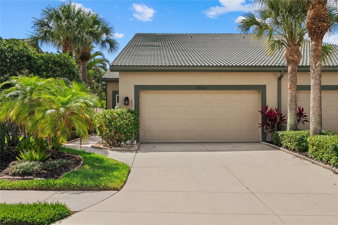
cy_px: 112
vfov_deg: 37.9
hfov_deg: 54.4
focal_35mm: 35
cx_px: 169
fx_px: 329
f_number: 9
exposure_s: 1/640
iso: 400
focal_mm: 35
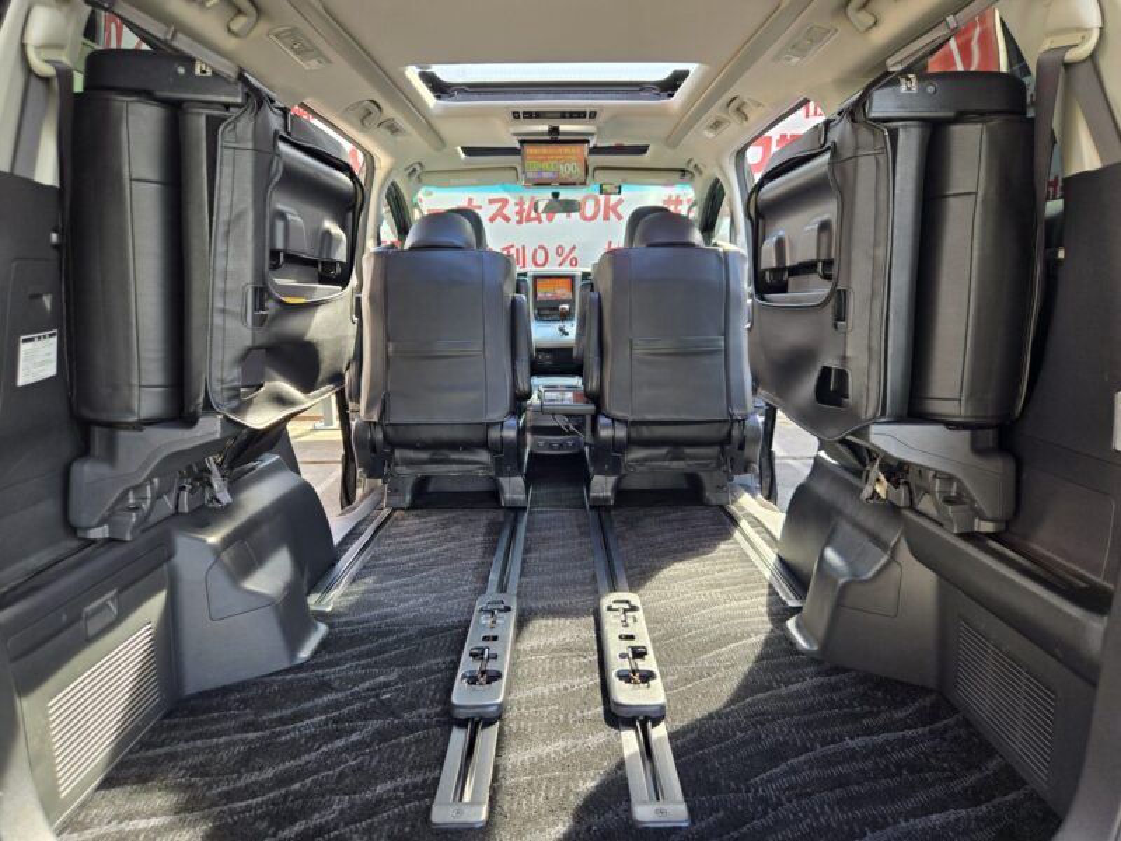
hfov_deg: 73.9
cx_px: 560
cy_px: 420
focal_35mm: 23
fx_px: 745
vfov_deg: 58.9
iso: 80
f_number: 1.8
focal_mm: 5.4
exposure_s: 1/180
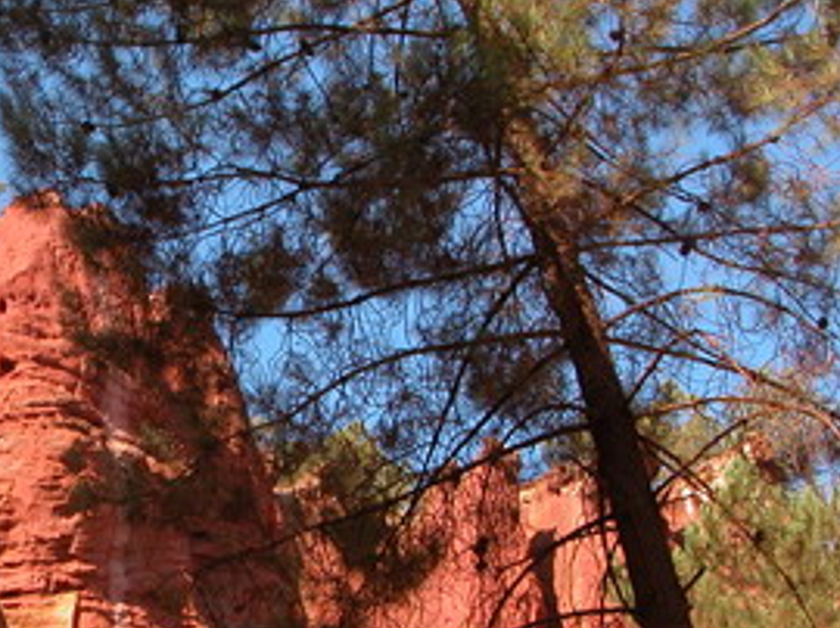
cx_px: 3
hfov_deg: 22.7
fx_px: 2012
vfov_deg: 17.6
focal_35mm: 83
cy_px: 491
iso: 100
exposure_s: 1/211
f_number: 5
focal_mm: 8.9
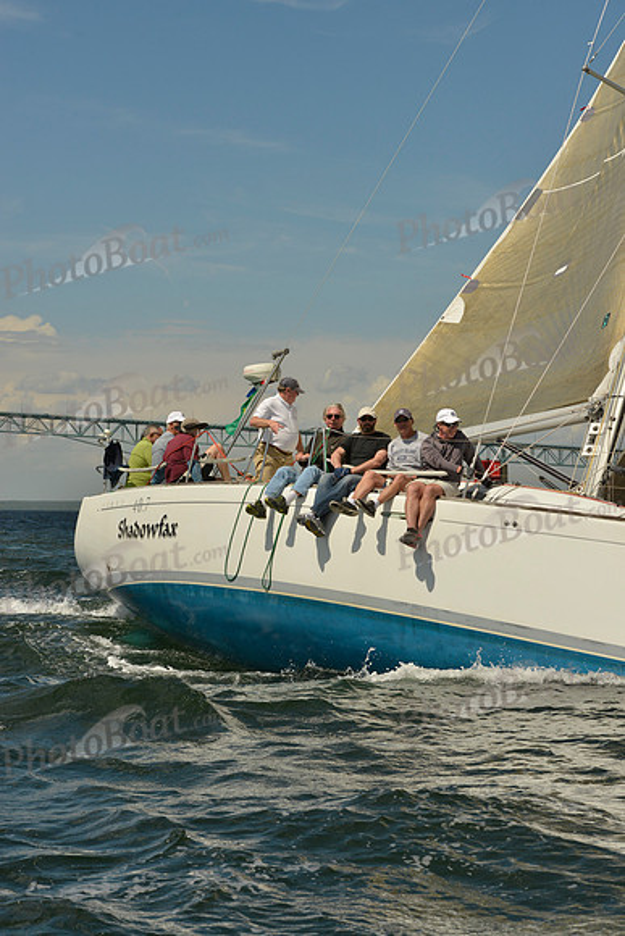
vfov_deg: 27.0
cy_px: 468
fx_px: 1952
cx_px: 312
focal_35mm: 75
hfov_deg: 18.2
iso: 280
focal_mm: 75
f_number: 10
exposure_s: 1/1600
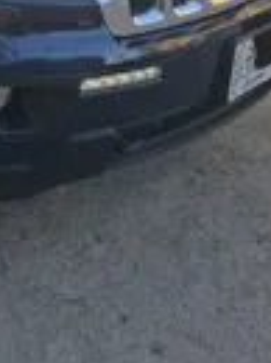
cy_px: -140
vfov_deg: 23.4
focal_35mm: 71
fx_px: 744
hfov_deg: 18.8
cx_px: -106
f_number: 1.8
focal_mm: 5.54
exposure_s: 1/256
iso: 50
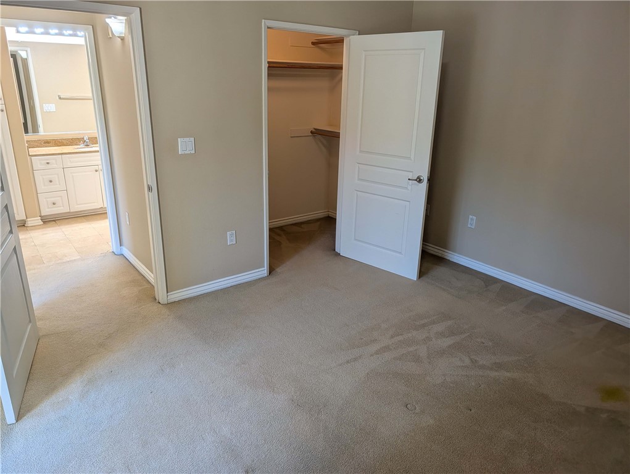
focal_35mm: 24
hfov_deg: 71.5
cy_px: 237
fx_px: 437
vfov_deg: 56.9
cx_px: 315
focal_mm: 6.9
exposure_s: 1/120
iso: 31
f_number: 1.68
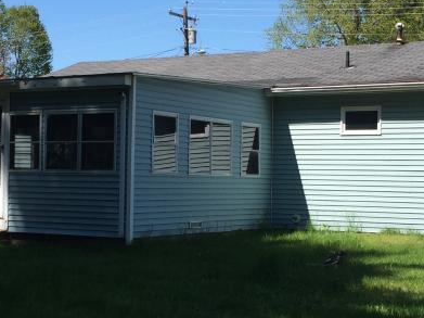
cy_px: 162
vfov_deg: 19.4
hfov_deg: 25.7
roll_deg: -1.6
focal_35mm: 76
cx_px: 218
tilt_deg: -1.5
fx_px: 931
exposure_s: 1/1582
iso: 32
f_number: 2.2
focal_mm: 4.15
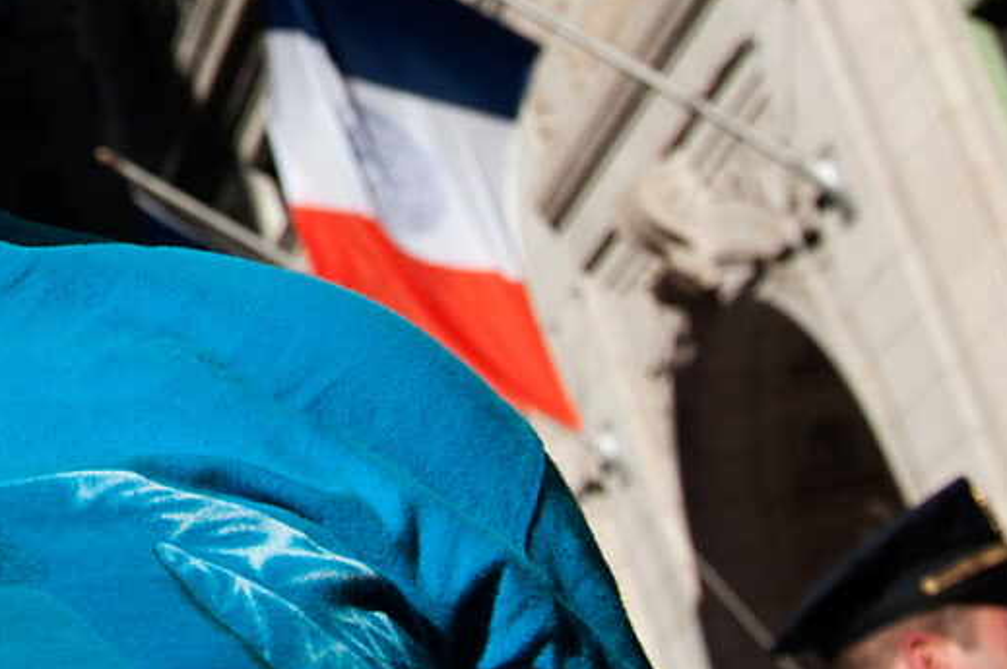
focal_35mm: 153
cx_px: -782
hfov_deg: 12.3
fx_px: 4276
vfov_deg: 8.5
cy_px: -622
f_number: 5
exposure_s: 1/2500
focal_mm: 31
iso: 400
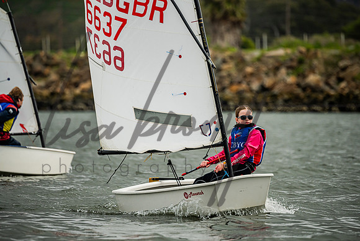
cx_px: 183
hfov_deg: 5.0
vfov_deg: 3.4
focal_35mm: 410
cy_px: 121
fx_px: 4099
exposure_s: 1/3200
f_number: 5.6
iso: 320
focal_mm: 400
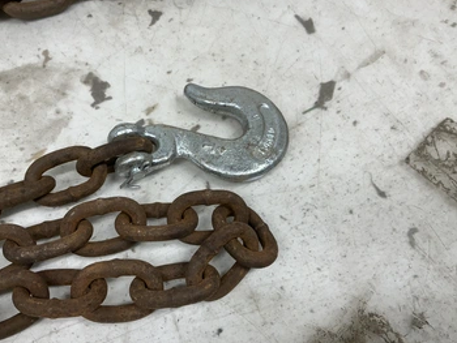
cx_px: 209
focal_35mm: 32
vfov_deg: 44.2
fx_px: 423
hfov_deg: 56.7
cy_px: 171
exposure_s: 1/120
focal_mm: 3
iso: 40
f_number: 1.8
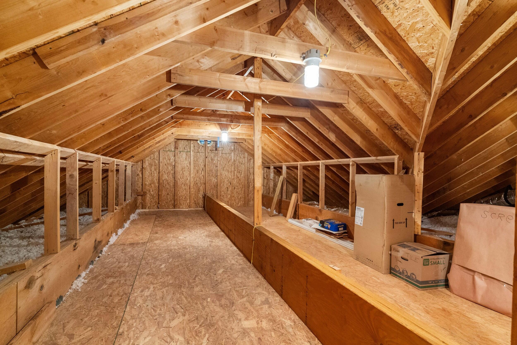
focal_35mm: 17
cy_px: 172
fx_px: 244
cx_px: 258
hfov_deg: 93.3
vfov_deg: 70.4
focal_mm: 17
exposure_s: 1.3
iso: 2500
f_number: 8
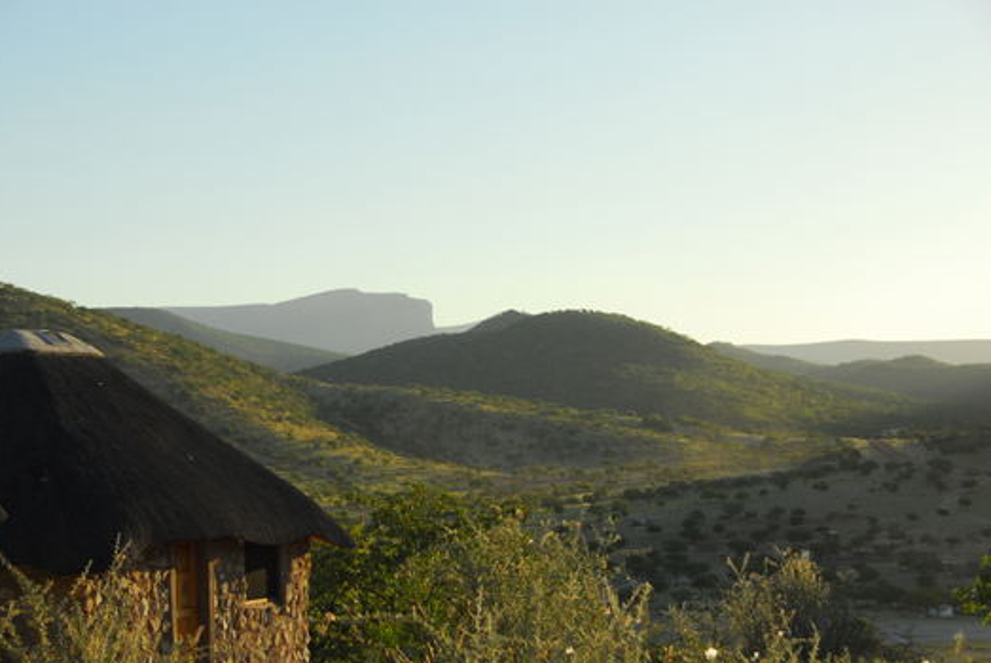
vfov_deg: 15.2
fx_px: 2480
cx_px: 487
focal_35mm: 90
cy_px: 351
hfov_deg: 22.6
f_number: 6.3
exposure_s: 1/1250
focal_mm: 56
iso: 640
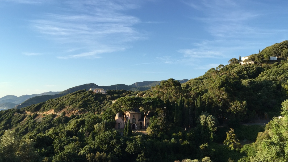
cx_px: 135
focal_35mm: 35
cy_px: 101
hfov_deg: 56.6
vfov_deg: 33.5
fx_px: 267
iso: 32
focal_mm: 4.15
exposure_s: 1/898
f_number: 2.2
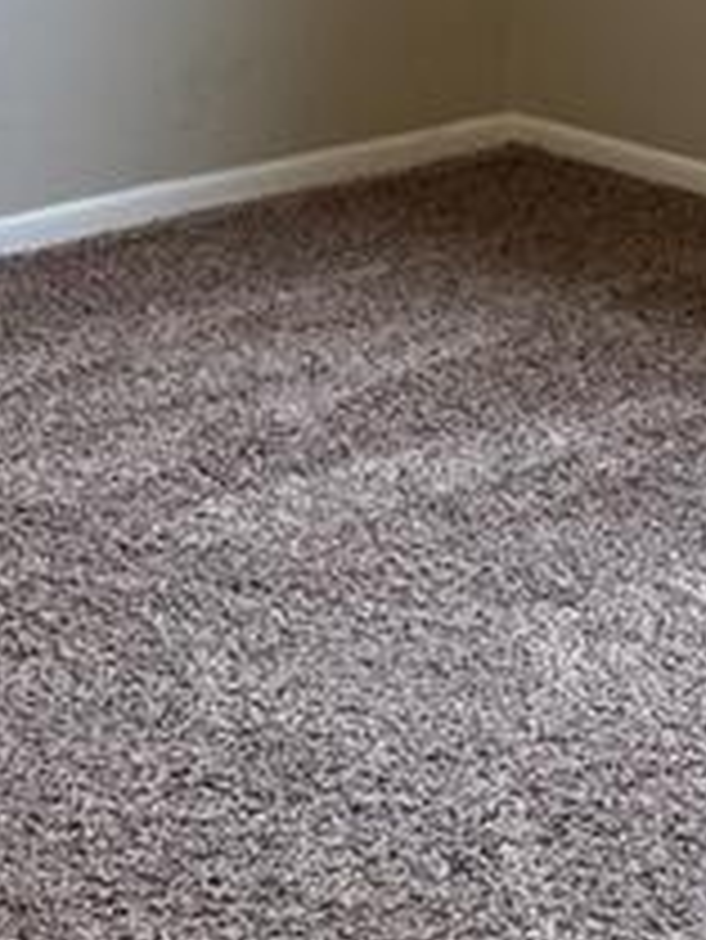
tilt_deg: -2.9
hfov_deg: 10.7
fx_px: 3749
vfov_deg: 13.3
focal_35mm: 138
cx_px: 54
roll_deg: +0.5
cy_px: -589
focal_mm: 6.76
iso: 160
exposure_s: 1/120
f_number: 1.78
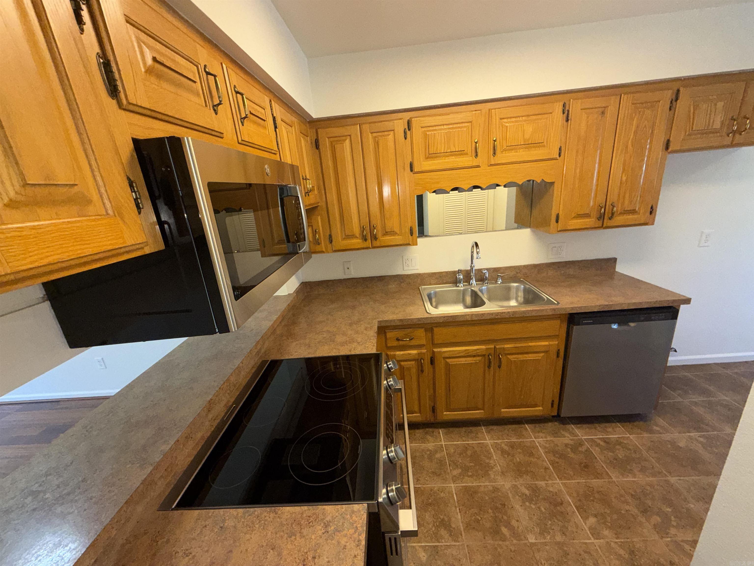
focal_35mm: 14
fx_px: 305
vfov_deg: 85.7
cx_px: 377
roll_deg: +5.7
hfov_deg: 102.1
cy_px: 283
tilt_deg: -17.7
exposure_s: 1/120
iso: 125
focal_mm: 2.22
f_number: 2.2
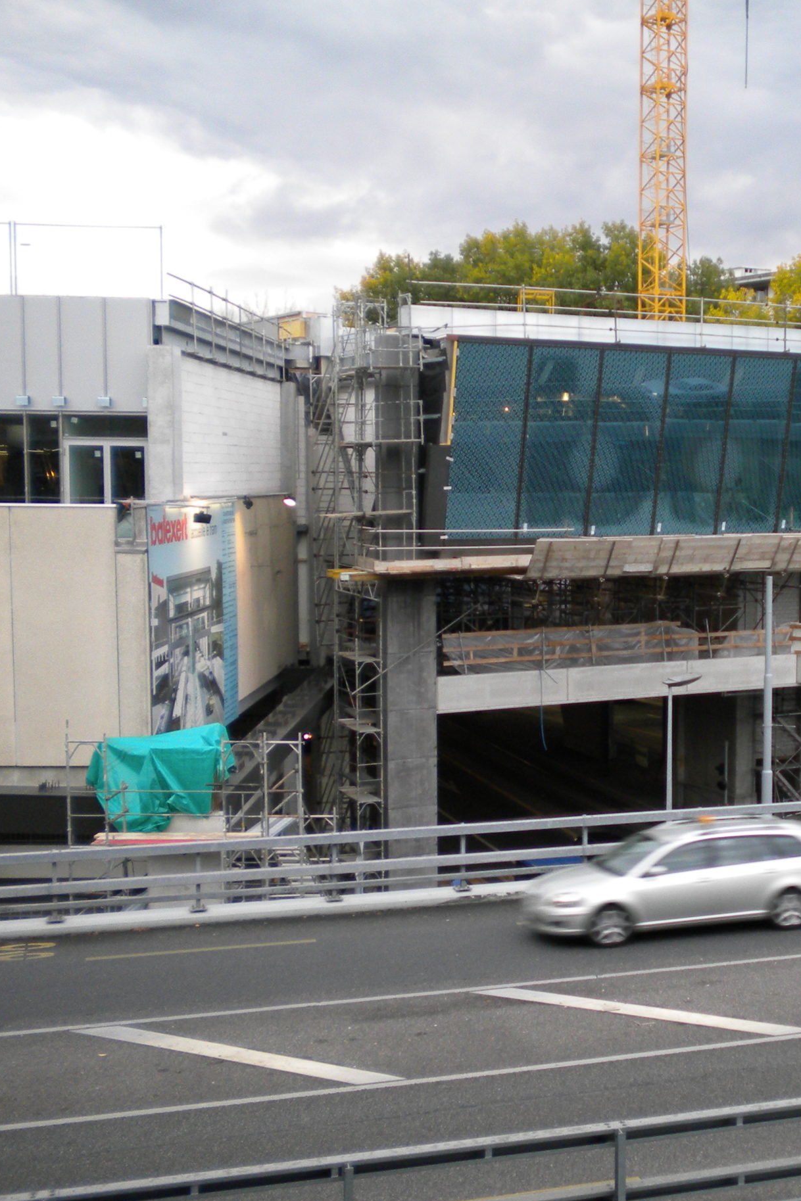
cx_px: 681
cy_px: 621
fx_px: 1702
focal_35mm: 51
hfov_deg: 25.8
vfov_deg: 38.9
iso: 126
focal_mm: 6.3
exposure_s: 1/61.3
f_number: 3.1
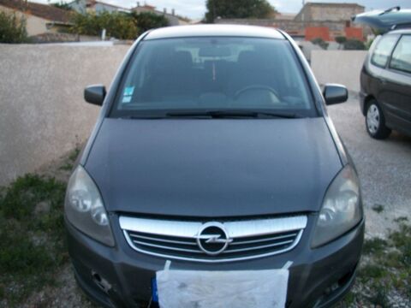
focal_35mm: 35
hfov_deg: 52.6
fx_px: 416
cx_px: 206
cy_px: 154
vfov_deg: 40.7
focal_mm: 6.3
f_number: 3.1
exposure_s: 1/25
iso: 160
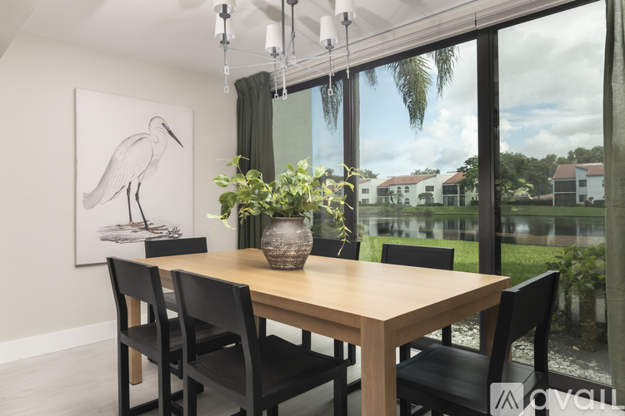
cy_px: 208
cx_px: 312
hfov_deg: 77.3
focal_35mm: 22
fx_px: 391
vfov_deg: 56.1
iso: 200
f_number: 10
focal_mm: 15
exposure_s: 1/160
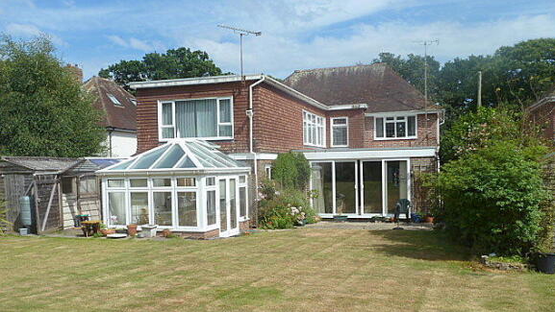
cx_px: 279
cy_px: 193
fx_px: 486
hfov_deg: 59.5
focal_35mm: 33
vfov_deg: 35.5
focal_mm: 5
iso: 80
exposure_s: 1/500
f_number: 5.6
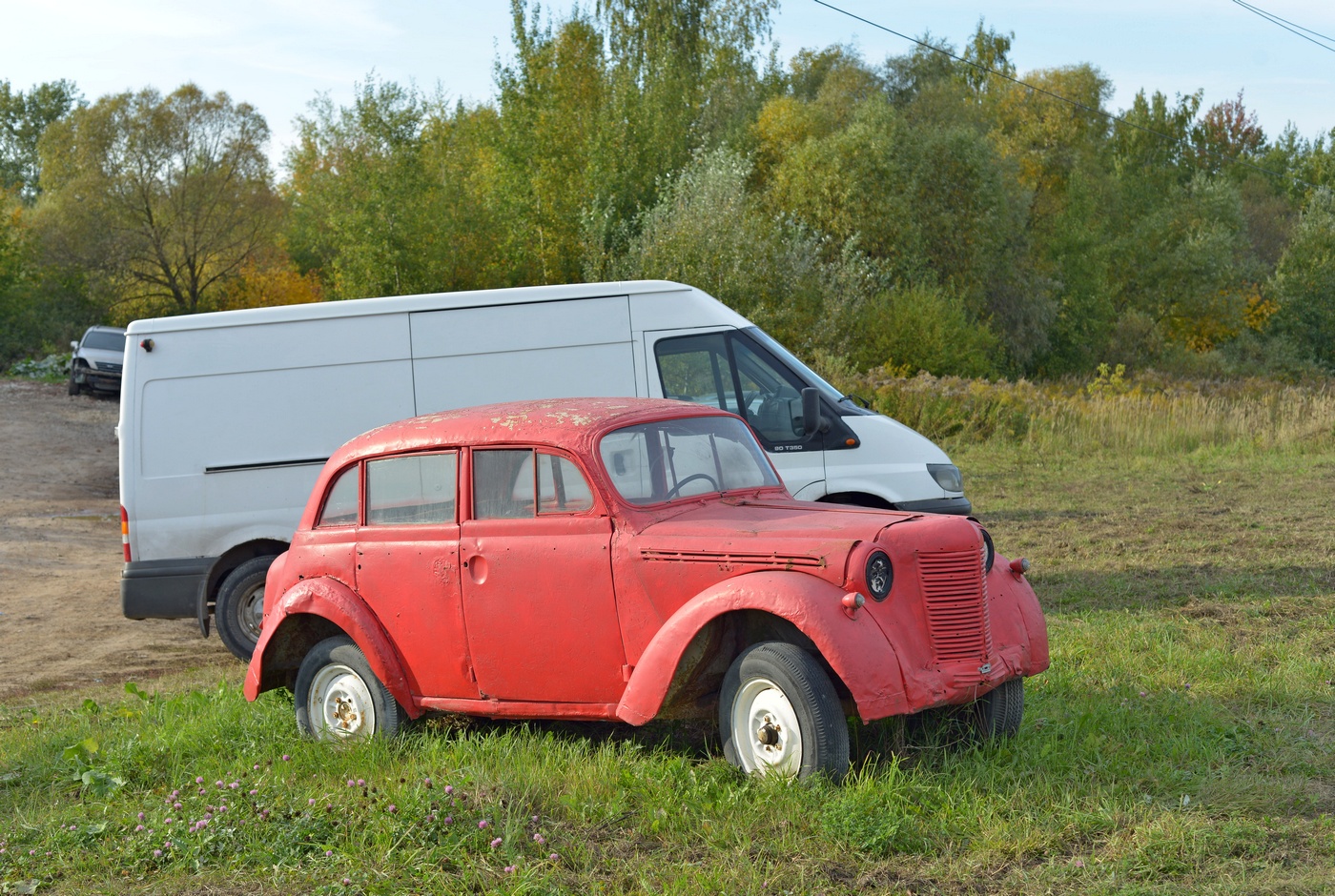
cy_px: 448
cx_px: 668
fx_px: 1858
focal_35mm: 50
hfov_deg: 39.5
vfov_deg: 27.1
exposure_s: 1/320
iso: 200
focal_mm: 50
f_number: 5.6
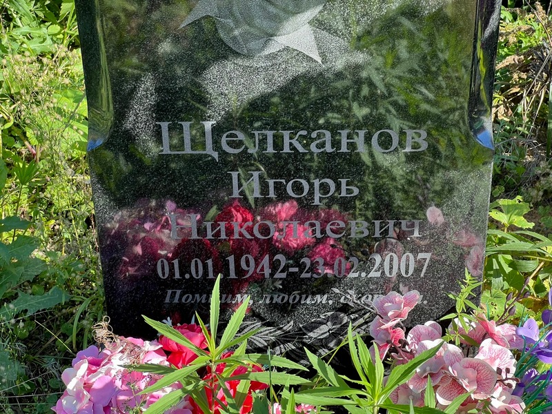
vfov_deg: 19.1
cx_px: 276
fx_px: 1228
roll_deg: +1.1
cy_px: 207
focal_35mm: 77
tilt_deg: -35.9
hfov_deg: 25.3
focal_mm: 9
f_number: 2.8
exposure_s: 1/108
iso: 32
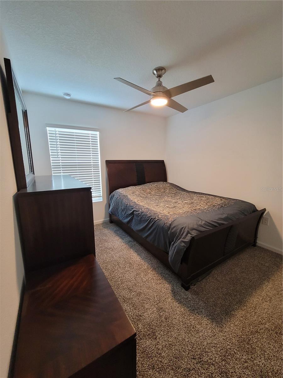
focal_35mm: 13
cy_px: 189
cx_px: 142
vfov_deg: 106.2
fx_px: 142
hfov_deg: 89.9
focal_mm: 2.2
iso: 320
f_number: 2.2
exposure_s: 1/30
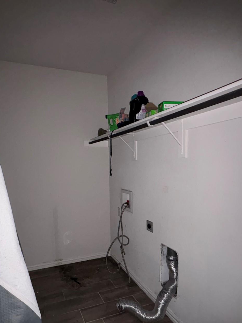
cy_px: 190
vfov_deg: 73.3
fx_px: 214
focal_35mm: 23
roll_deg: +1.6
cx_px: 108
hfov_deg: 58.7
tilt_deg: -6.4
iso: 160
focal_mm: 2.22
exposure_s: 1/25
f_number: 2.2
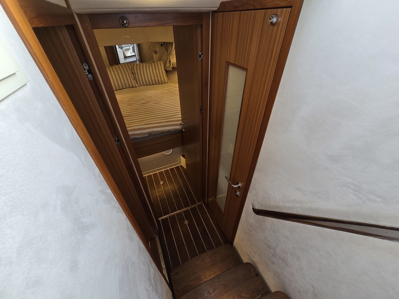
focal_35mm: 13
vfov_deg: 89.9
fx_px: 150
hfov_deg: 106.2
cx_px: 200
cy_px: 150
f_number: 2.2
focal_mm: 2.2
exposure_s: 1/100
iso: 50
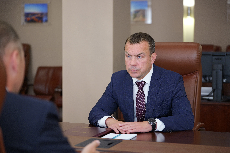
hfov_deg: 26.3
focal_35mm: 77
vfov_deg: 17.7
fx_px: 492
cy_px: 76
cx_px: 115
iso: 400
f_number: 2.8
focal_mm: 77
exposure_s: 1/100
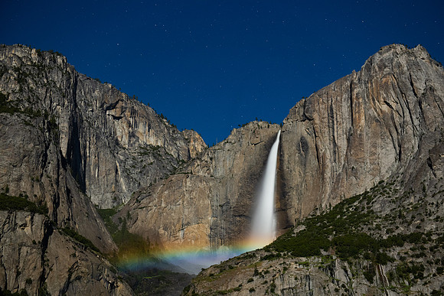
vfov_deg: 27.3
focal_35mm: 50
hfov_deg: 39.9
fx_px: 611
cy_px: 143
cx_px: 229
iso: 1250
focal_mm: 48
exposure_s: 15
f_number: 4
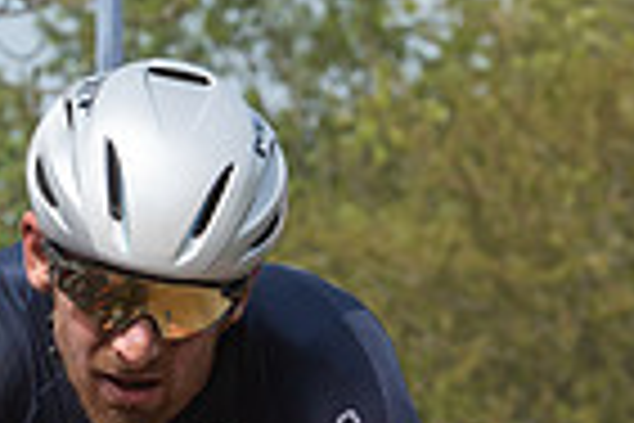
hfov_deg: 4.4
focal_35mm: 471
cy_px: 390
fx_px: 8294
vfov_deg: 2.9
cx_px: 170
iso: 320
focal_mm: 70
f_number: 6.3
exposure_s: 1/1000
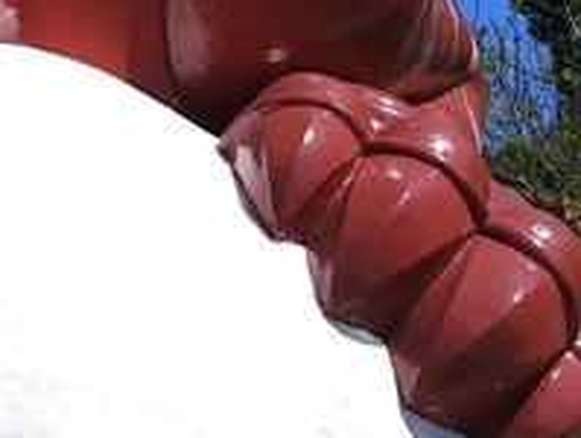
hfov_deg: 15.9
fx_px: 1900
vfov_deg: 13.0
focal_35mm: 113
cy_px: -6
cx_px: -304
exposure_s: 1/1642
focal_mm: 3.81
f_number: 2.2
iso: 125
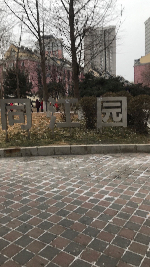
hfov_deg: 37.8
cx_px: 71
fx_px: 219
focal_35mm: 31
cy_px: 134
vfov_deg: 62.6
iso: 20
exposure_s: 1/209
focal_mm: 3.99
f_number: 1.8
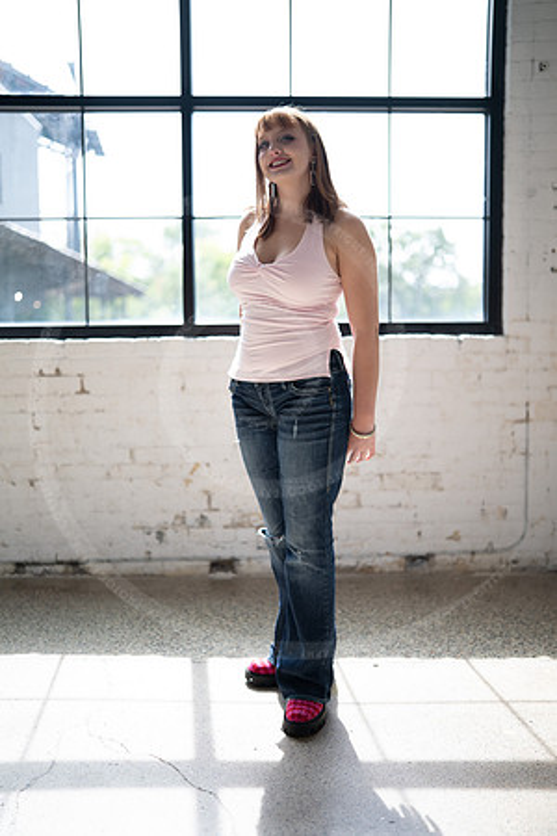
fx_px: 812
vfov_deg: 54.4
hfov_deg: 37.9
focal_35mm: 35
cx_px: 278
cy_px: 418
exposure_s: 1/640
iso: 125
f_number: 1.2
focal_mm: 35
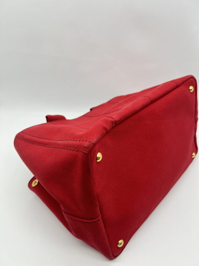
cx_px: 100
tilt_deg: -35.8
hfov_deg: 53.1
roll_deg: -0.3
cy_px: 133
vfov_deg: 67.3
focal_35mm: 26
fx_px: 199
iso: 32
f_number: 1.5
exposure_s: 1/115
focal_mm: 5.7
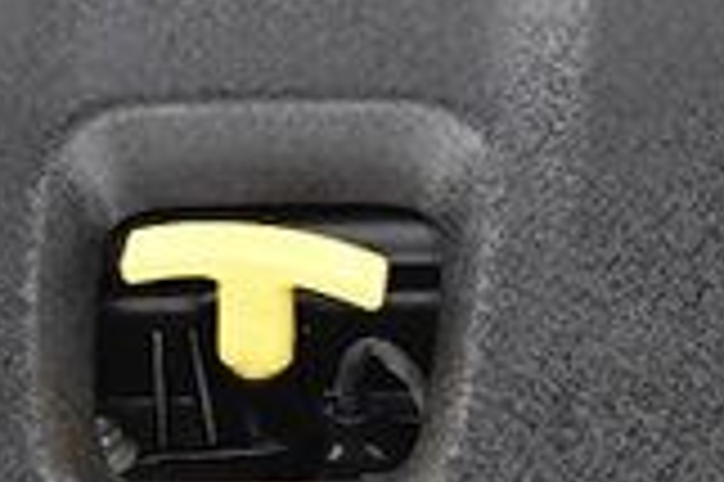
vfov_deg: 7.9
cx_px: 755
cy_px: 592
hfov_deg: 11.8
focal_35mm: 172
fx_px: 3456
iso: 2500
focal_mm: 18
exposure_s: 1/250
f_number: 3.5
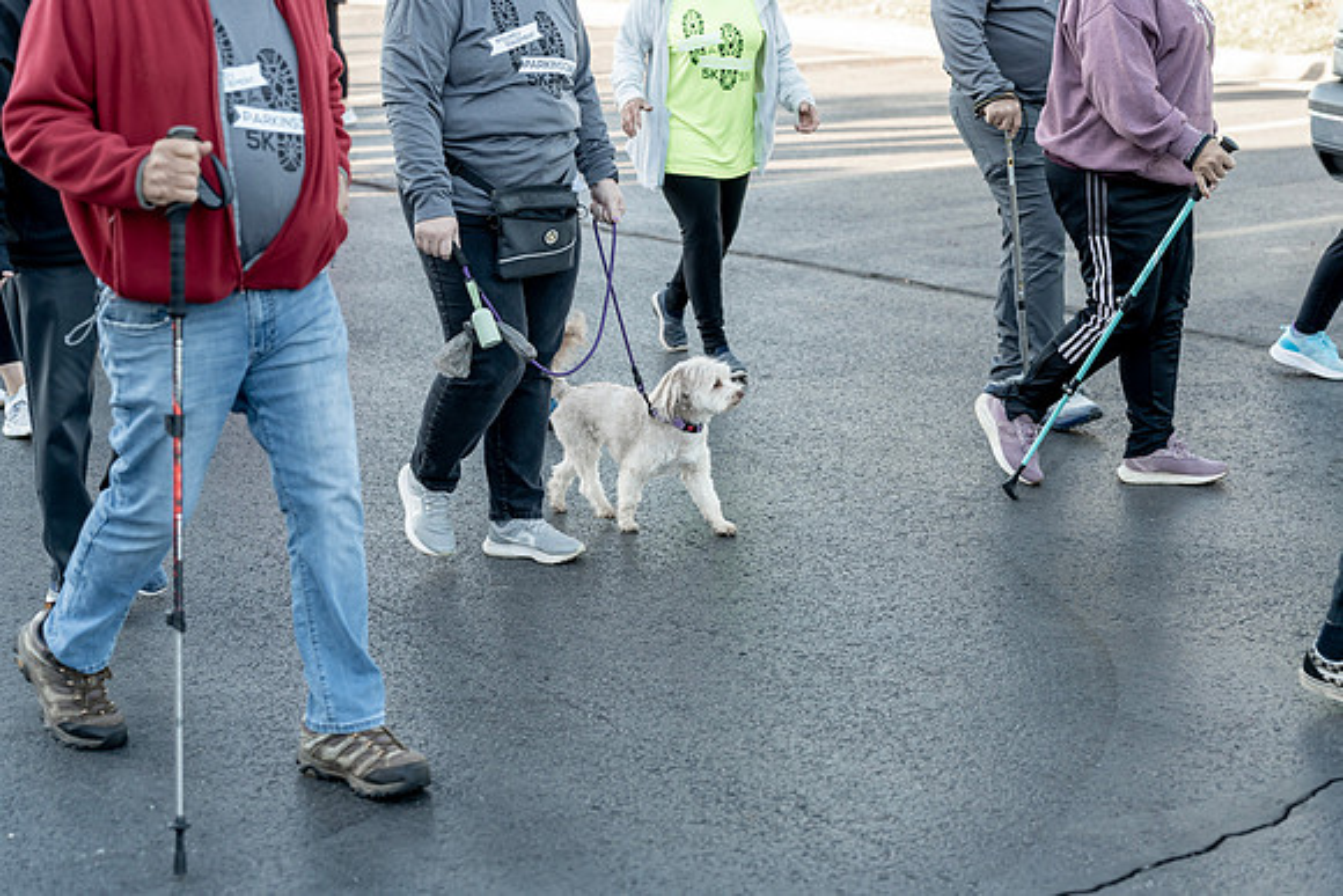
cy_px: 448
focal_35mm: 69
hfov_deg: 29.2
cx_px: 672
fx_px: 2575
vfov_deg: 19.7
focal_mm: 69
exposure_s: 1/500
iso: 500
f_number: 3.5
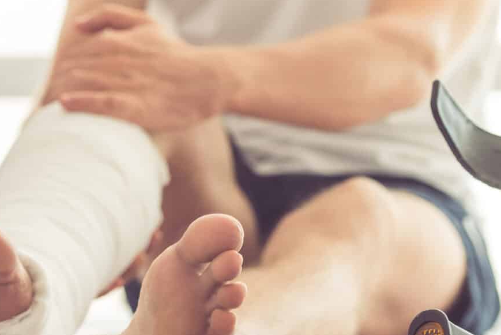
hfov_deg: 9.2
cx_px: 250
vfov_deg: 6.1
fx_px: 3118
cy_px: 96
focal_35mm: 224
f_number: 3.5
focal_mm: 95
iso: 250
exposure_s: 1/160
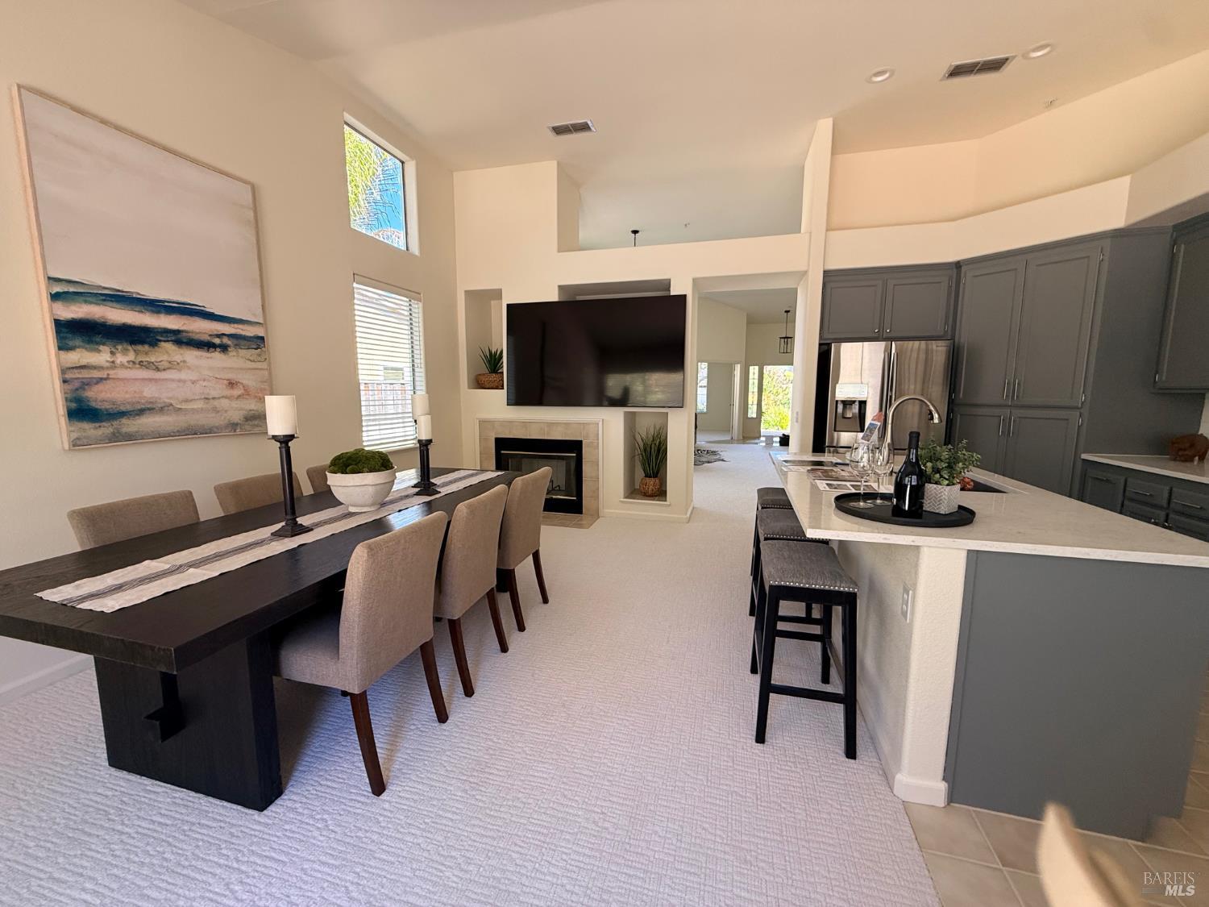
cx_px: 604
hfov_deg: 102.1
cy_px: 454
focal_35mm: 14
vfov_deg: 85.7
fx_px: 489
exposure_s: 1/99
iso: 125
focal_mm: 2.22
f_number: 2.2
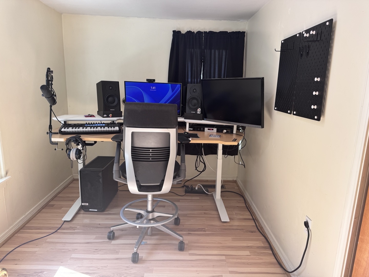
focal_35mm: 24
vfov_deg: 56.8
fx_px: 256
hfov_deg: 71.6
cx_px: 184
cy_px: 138
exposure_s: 1/121
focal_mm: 6.76
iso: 80
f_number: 1.78
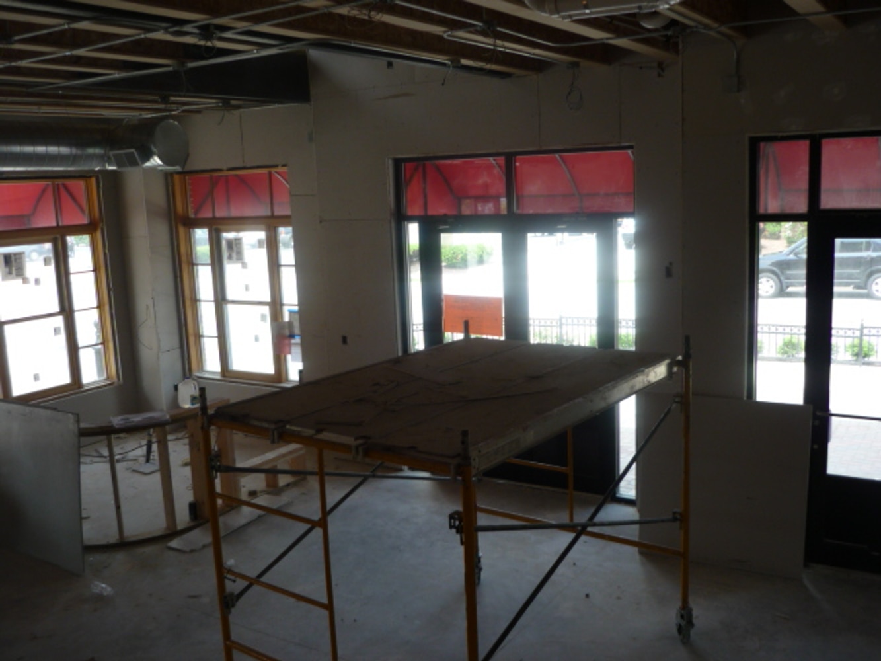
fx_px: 840
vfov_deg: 43.0
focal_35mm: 33
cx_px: 440
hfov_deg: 55.3
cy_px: 330
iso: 100
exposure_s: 1/100
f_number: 2.8
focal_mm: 5.5
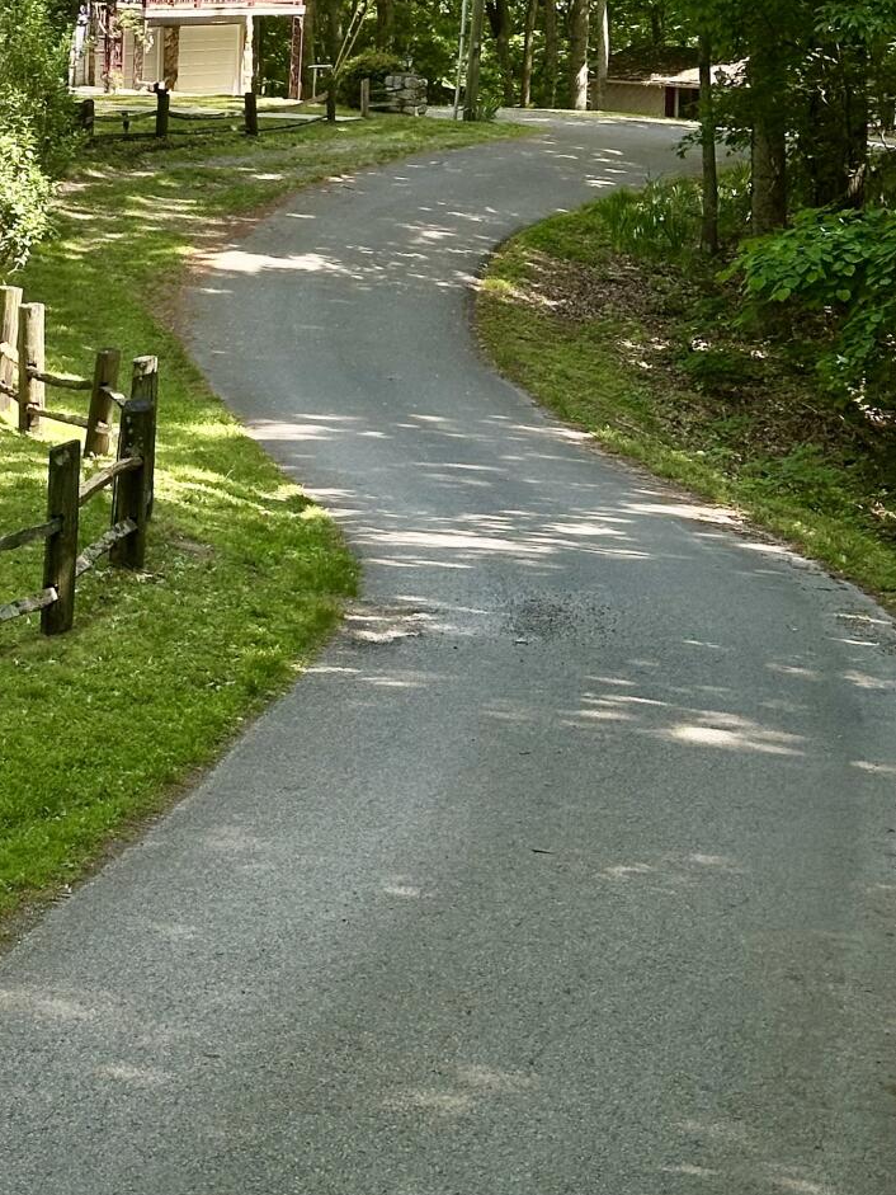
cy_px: -56
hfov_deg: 14.2
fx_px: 3519
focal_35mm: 102
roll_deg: -3.2
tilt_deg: -1.3
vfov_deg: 18.6
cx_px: -52
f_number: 1.78
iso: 64
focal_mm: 6.86
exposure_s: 1/903
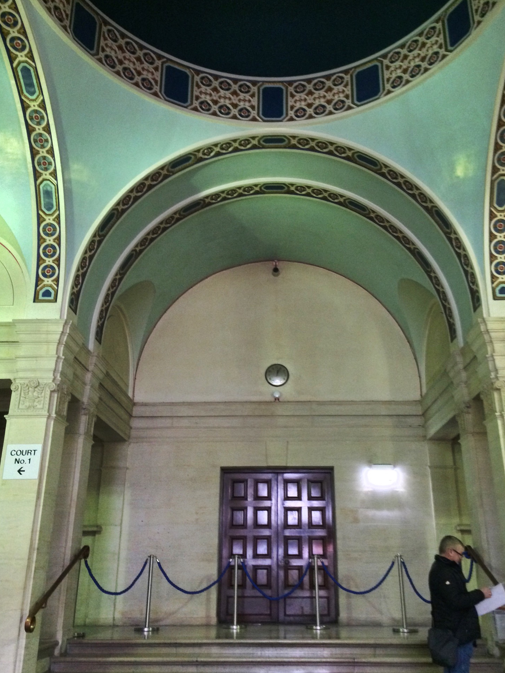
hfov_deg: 45.4
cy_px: 348
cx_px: 267
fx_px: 603
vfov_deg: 58.3
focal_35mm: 31
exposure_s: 1/17
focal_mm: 4.15
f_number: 2.2
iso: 400
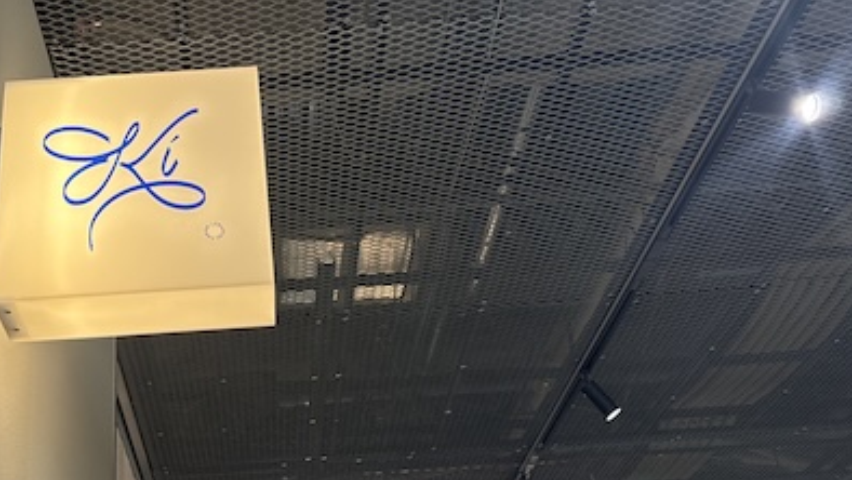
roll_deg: +4.6
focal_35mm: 46
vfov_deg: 26.0
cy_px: 272
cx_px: 223
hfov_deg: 43.3
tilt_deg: +30.7
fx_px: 1040
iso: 250
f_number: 1.6
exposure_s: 1/59
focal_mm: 5.96
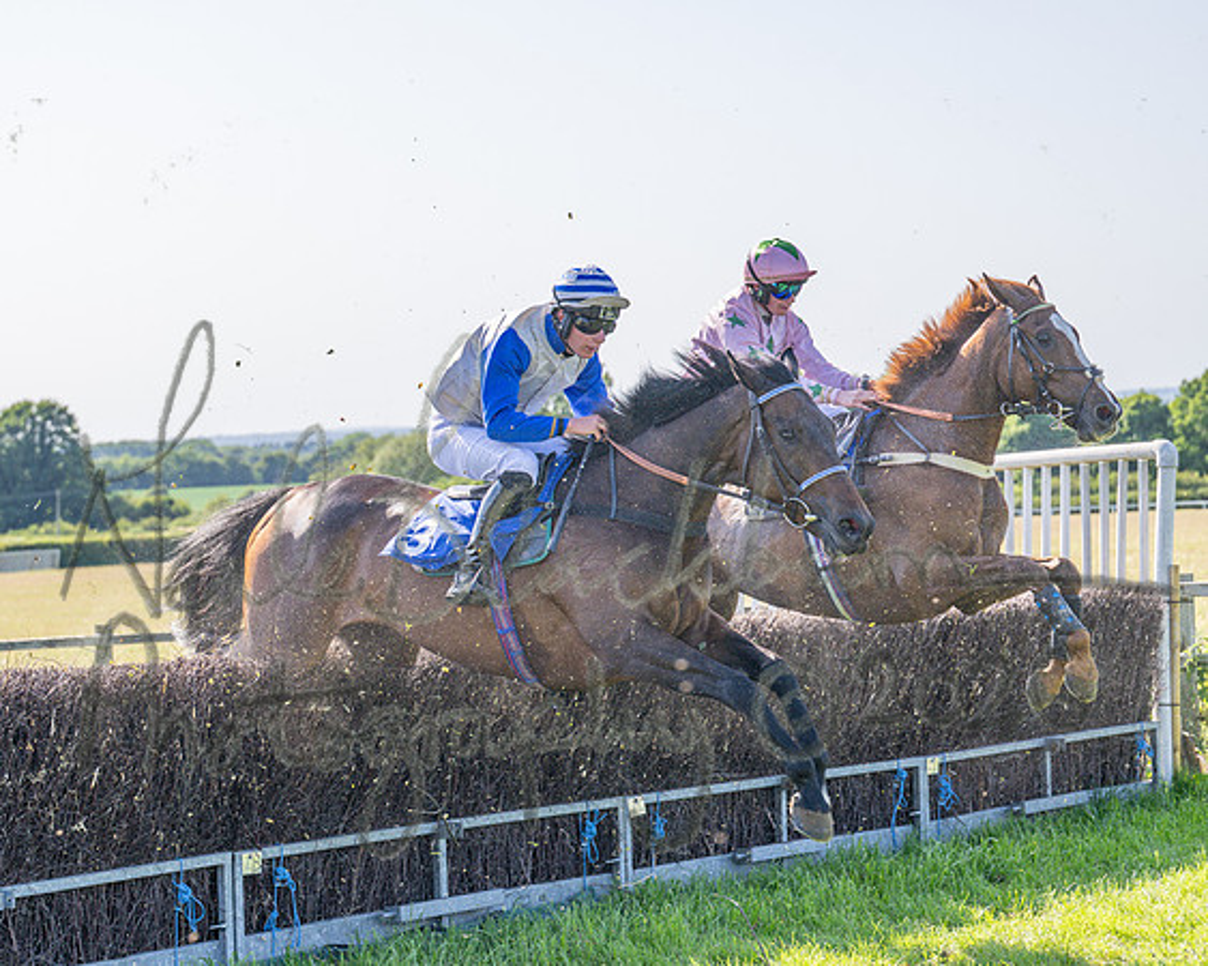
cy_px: 483
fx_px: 3132
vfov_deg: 17.5
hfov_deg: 21.7
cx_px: 402
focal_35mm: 88
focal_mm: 70
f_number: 4
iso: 200
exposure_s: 1/1600
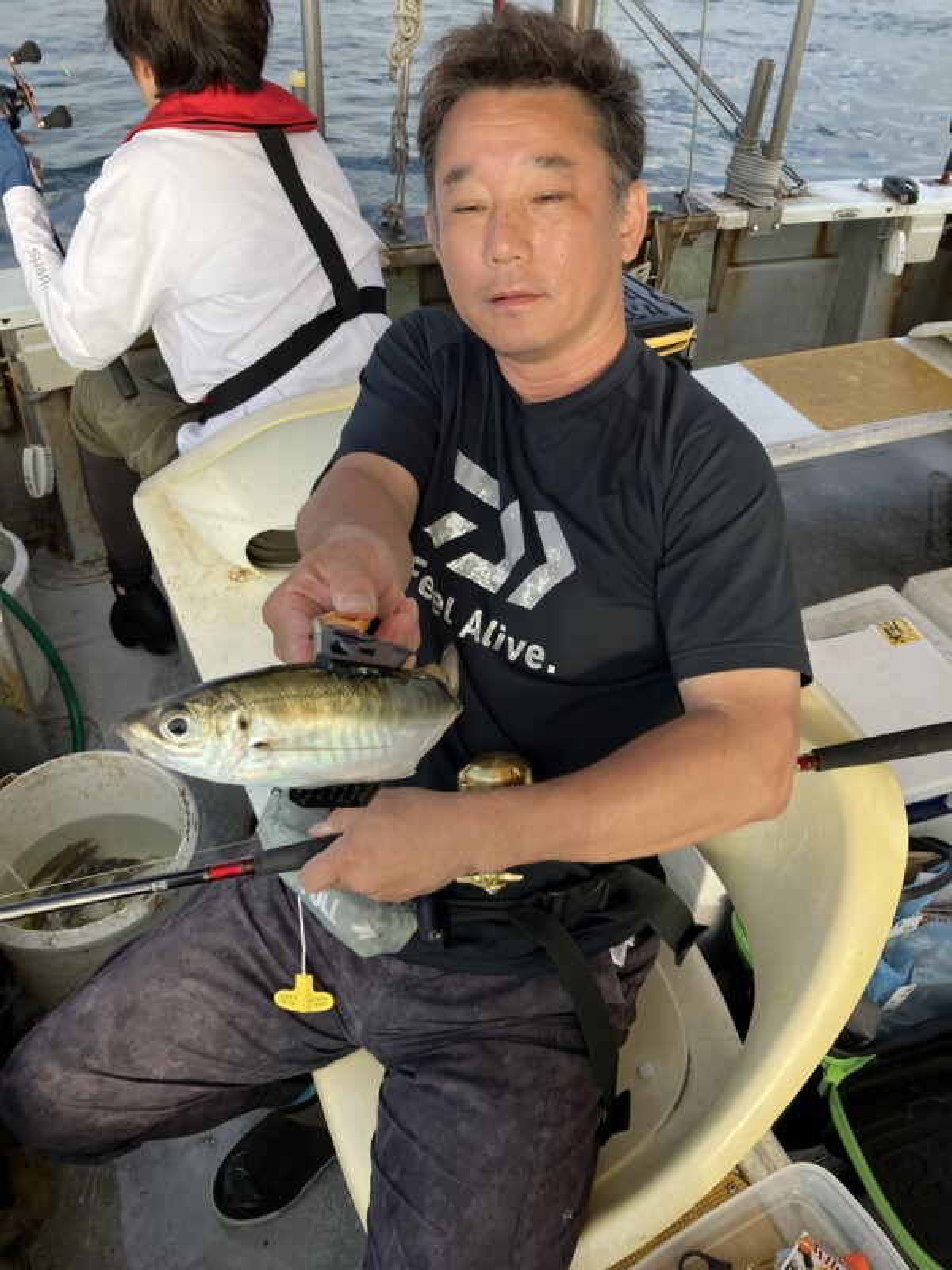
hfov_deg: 49.7
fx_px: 1027
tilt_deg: -38.1
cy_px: 635
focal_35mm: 28
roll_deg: -2.9
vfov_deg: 63.4
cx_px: 476
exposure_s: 1/442
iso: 32
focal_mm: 3.99
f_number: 1.8
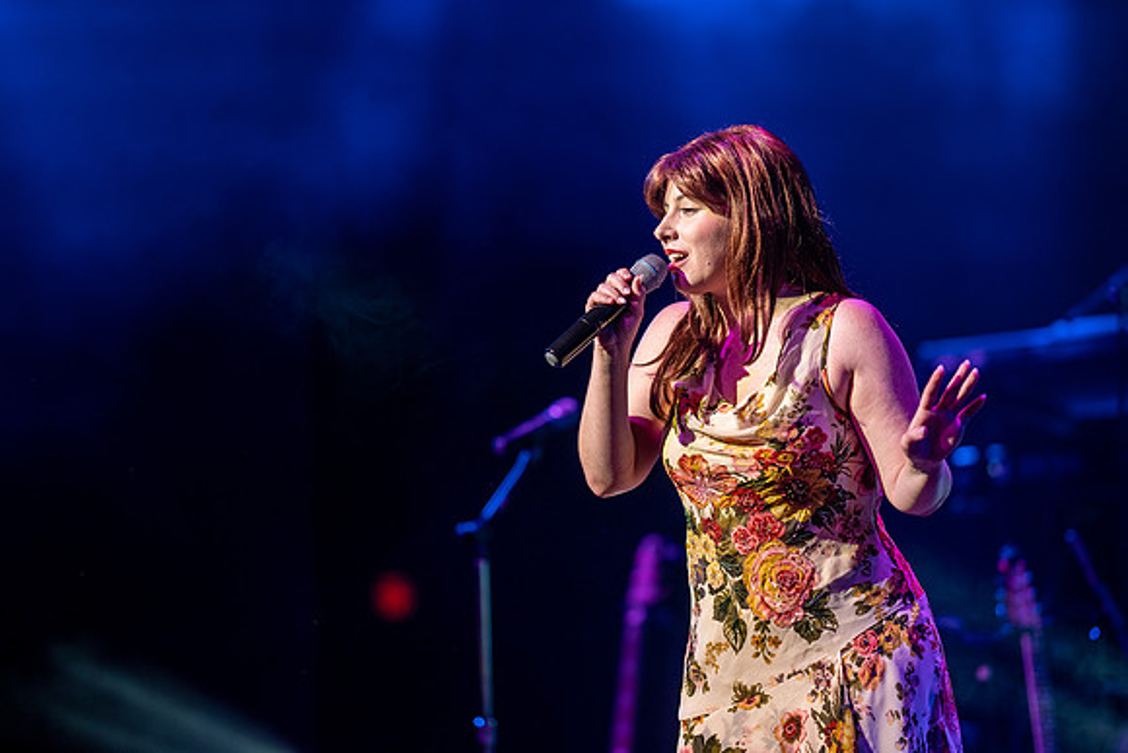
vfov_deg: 10.2
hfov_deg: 15.2
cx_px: 564
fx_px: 4231
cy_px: 376
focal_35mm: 135
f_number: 1.8
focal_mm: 135
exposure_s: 1/320
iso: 500
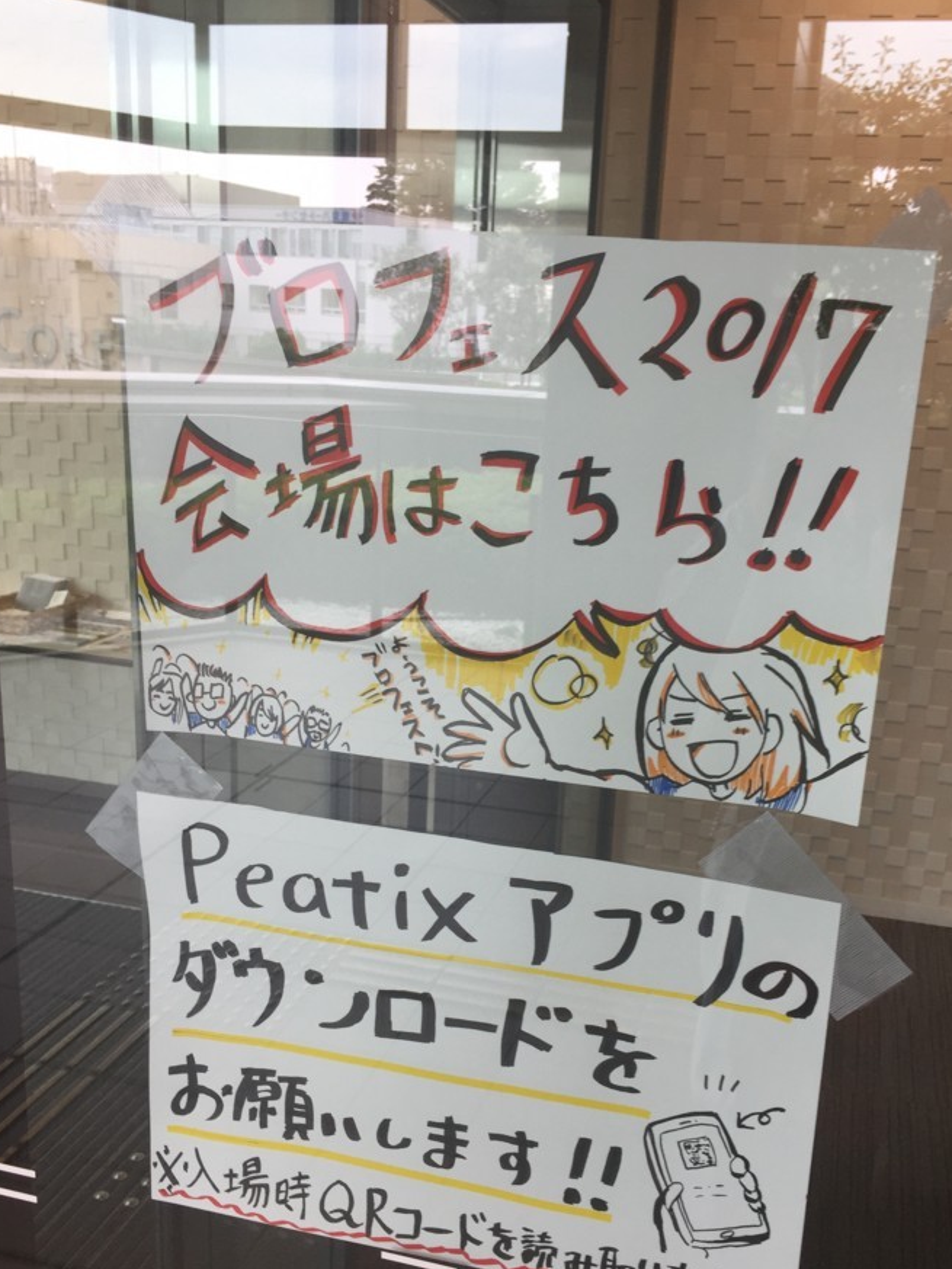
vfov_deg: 53.8
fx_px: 1246
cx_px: 515
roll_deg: -2.4
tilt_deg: -15.9
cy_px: 715
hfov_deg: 41.8
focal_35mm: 34
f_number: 2.2
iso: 40
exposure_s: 1/60
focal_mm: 4.15
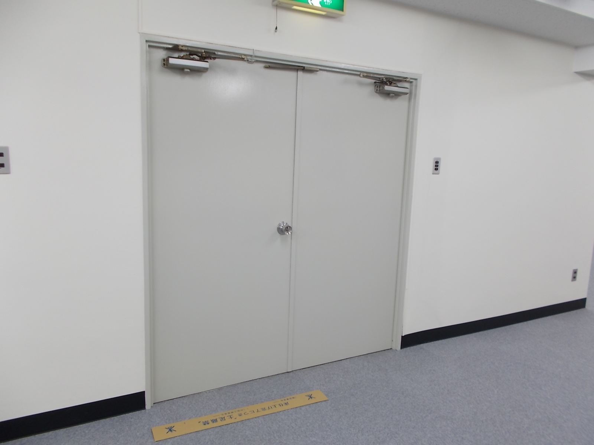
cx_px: 297
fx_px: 446
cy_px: 222
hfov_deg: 67.3
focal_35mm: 26
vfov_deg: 53.1
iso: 100
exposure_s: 1/25
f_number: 3.2
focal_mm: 4.6
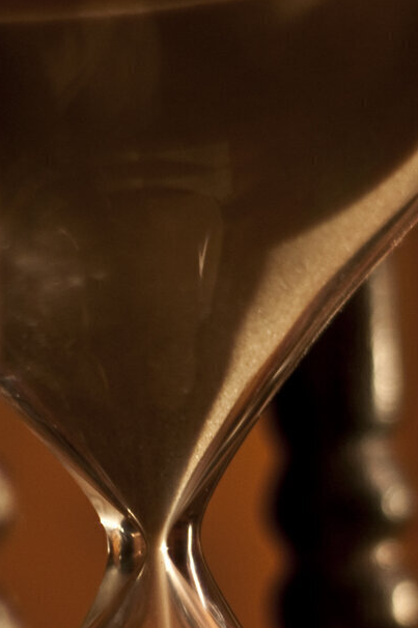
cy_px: 521
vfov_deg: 10.4
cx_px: 164
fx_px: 3454
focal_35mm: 198
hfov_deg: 6.9
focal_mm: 50
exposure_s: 1/15
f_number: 1.8
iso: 400
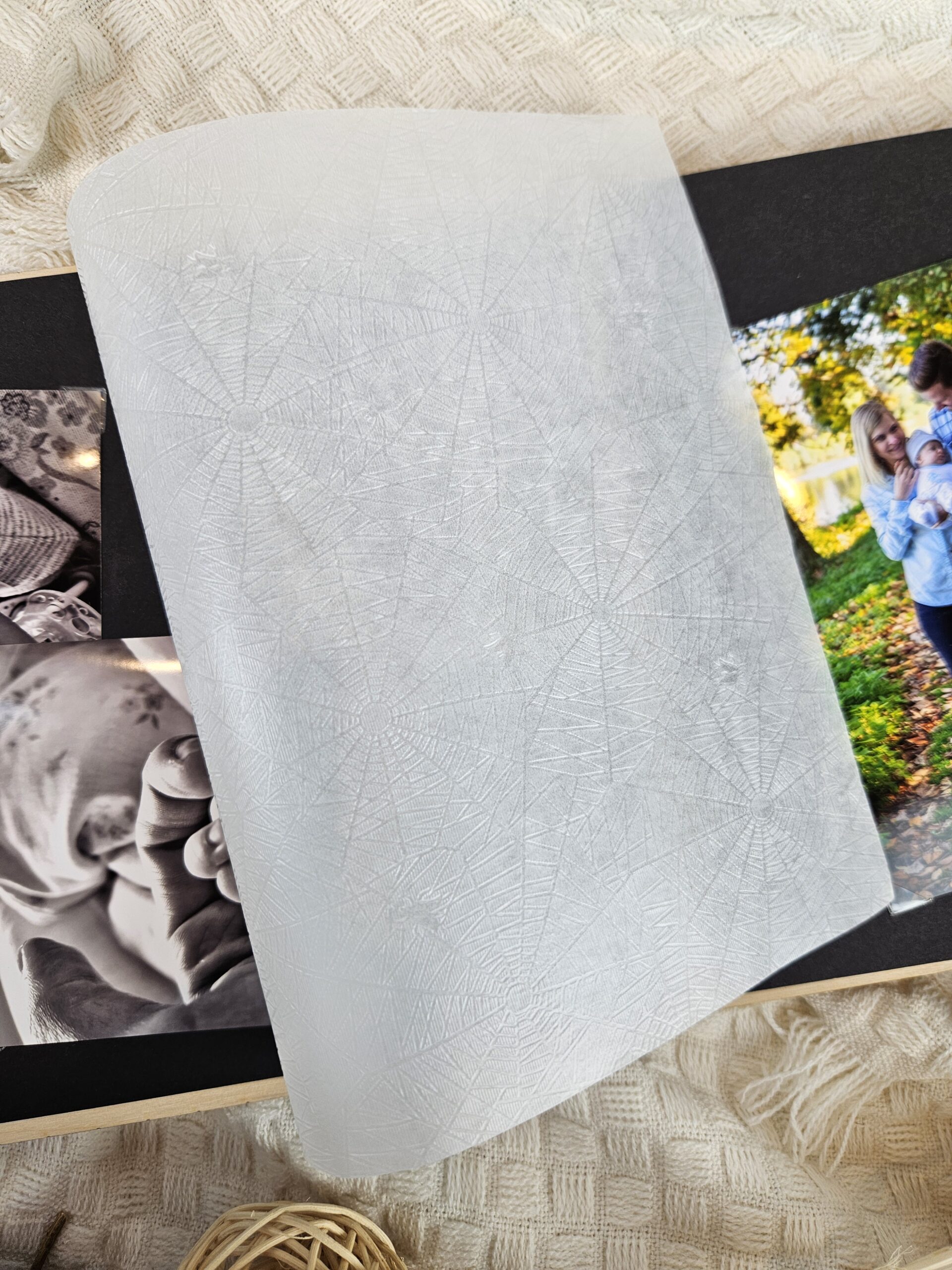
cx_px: 476
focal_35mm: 23
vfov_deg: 73.9
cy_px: 635
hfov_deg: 58.9
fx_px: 843
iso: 50
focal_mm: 5.4
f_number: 1.8
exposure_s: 1/100
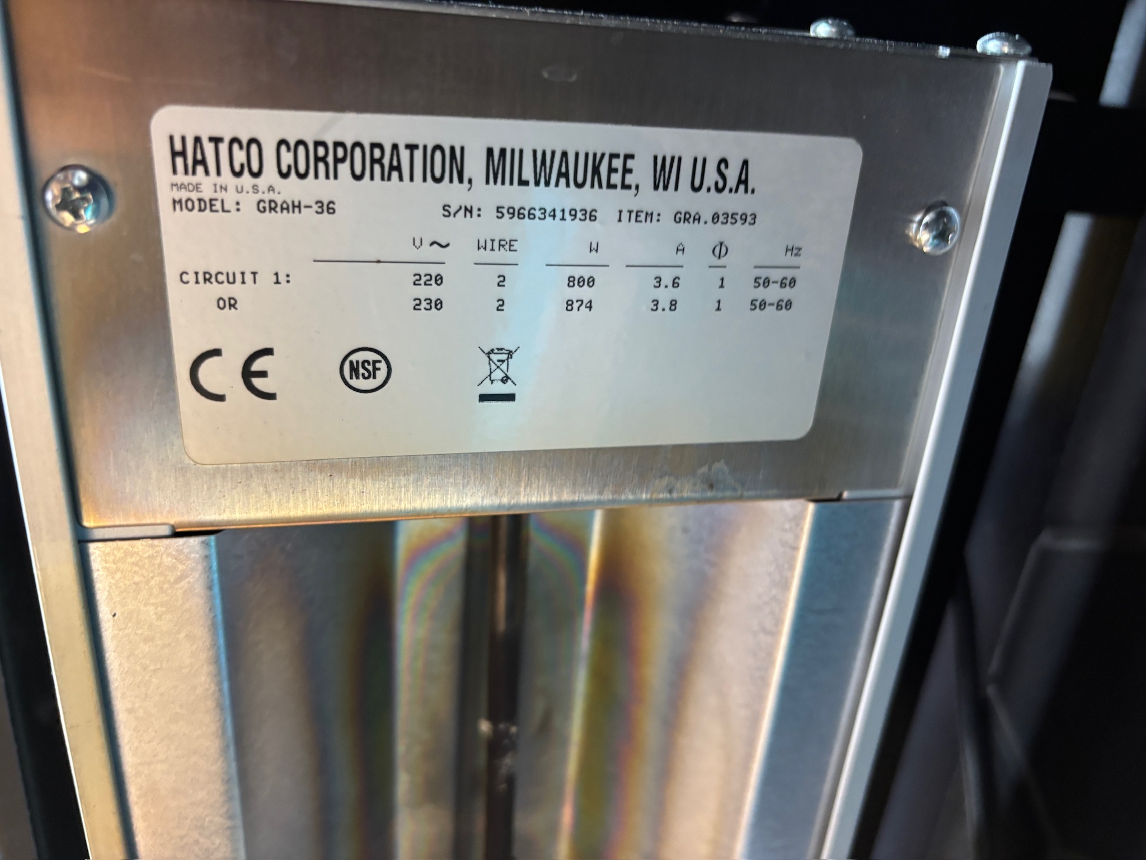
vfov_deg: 53.1
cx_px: 573
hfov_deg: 67.3
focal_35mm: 26
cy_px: 430
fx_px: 861
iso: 400
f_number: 1.6
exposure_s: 1/33
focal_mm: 5.96
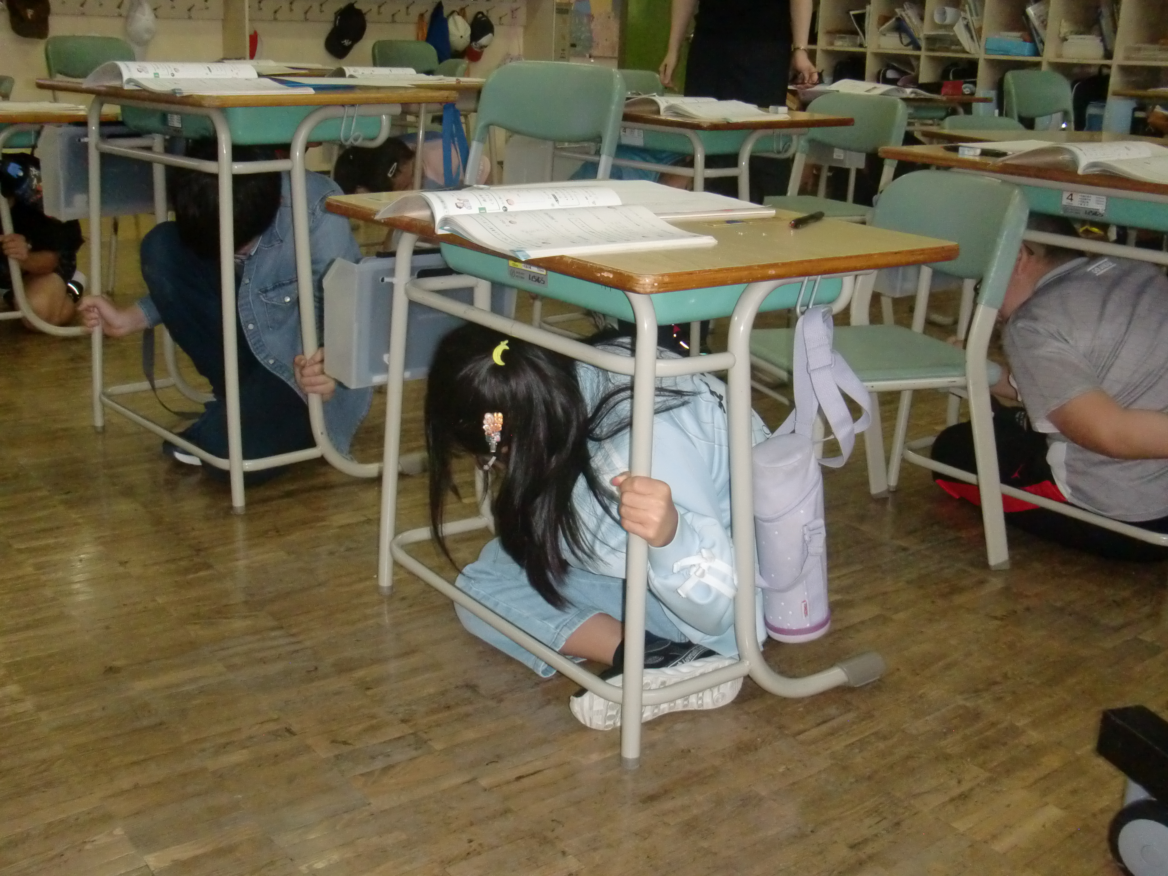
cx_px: 584
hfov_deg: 49.0
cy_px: 438
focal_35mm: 38
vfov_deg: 37.7
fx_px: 1282
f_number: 3.9
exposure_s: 1/60
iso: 400
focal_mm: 6.66
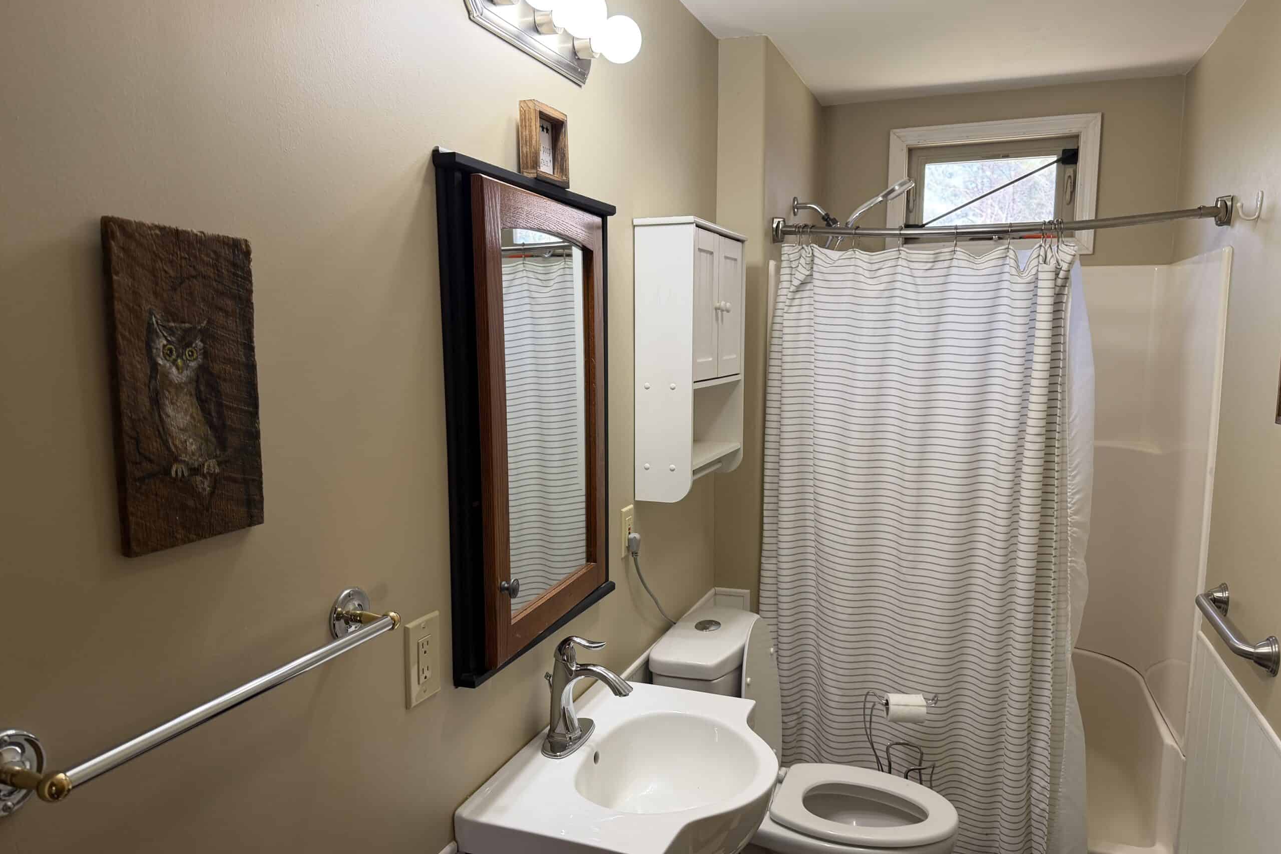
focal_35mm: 25
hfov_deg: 71.5
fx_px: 890
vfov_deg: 51.2
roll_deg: +1.2
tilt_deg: -8.1
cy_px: 461
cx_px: 641
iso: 125
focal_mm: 6.76
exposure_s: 1/60
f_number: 1.78
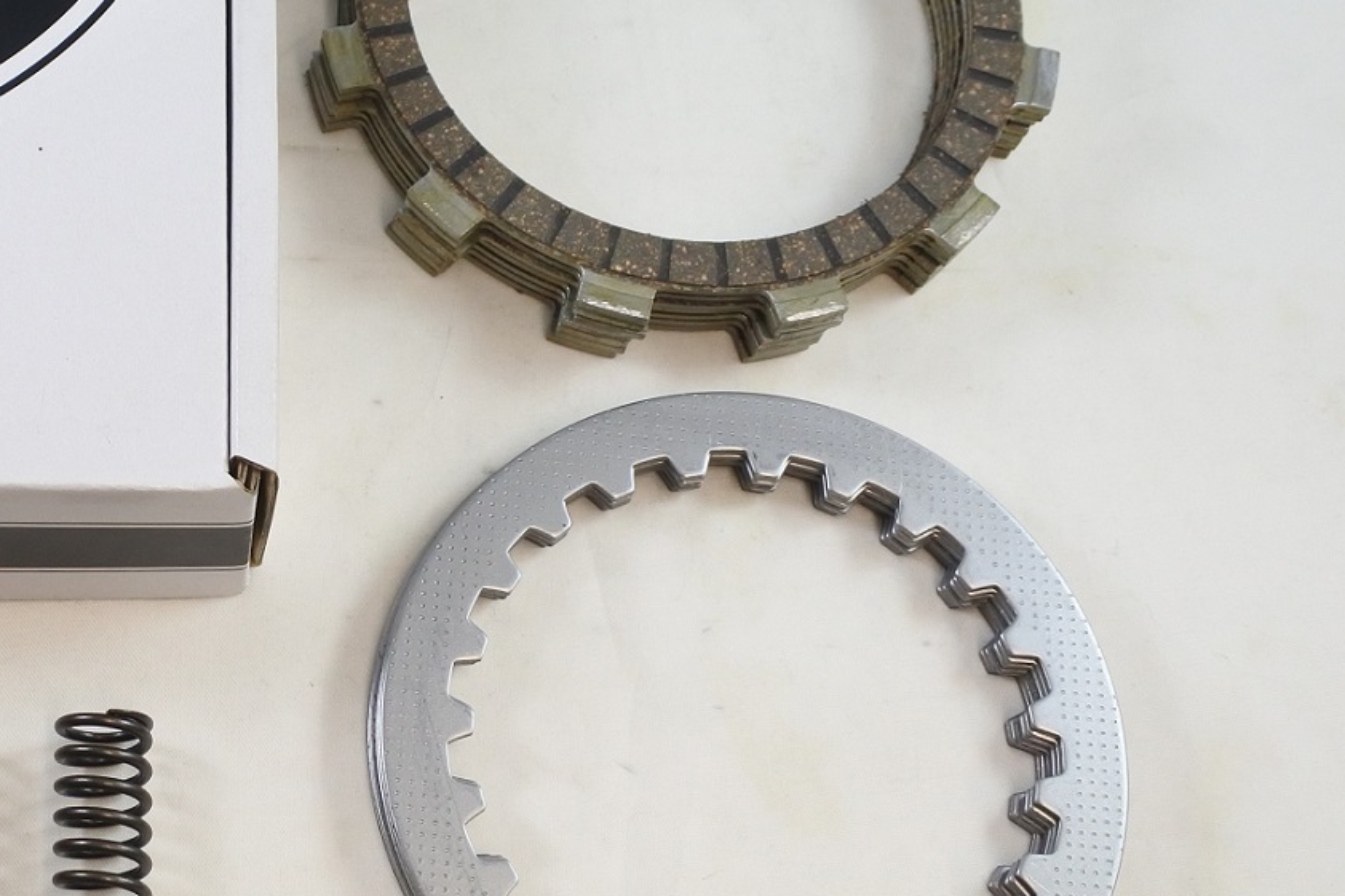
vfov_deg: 24.6
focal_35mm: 55
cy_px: 360
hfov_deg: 34.3
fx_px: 2054
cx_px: 143
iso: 400
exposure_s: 1/160
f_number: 3.8
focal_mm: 11.2
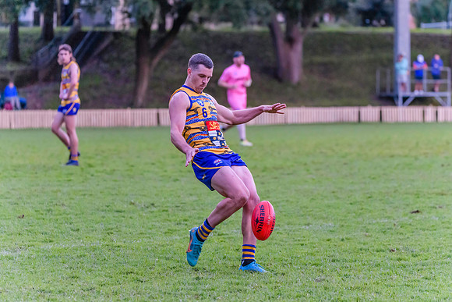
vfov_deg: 6.0
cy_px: 147
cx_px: 230
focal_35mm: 228
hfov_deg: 9.0
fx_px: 2860
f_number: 5.3
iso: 10000
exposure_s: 1/1600
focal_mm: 220
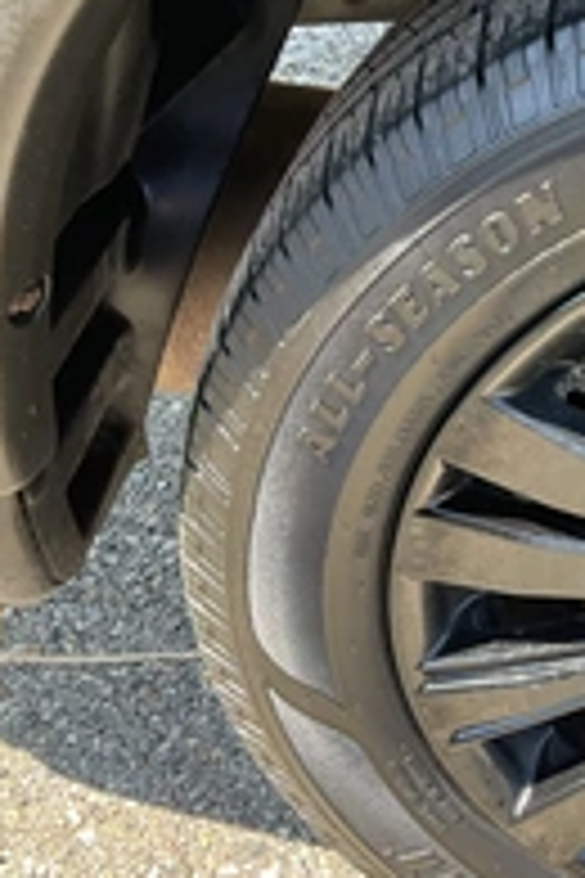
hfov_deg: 19.8
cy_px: 464
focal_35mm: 62
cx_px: 796
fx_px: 1511
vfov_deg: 32.4
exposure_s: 1/163
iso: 32
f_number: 1.8
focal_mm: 3
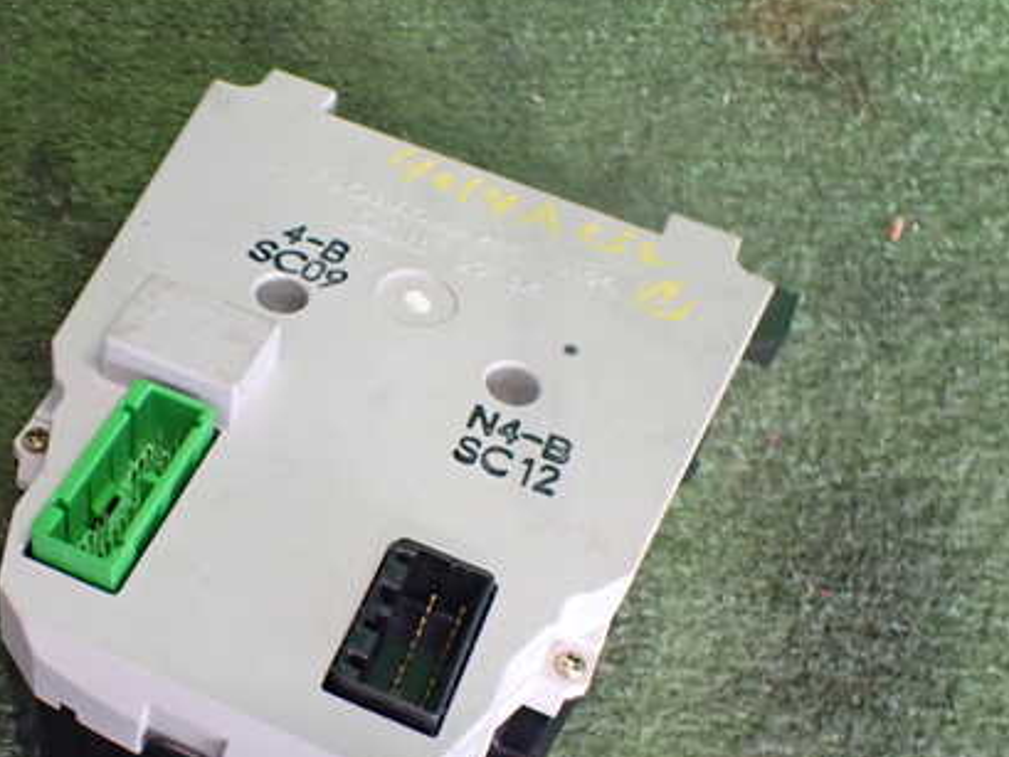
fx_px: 1283
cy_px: 481
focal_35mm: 44
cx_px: 299
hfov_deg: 42.1
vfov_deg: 32.7
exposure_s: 1/100
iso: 800
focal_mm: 5.4
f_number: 2.3
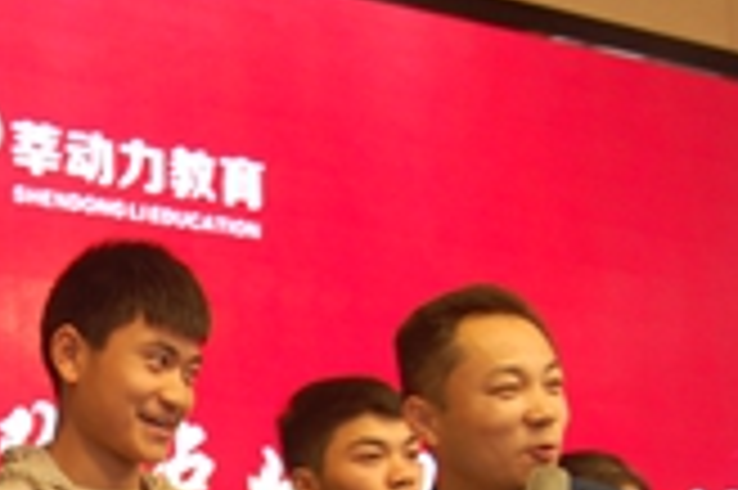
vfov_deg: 11.1
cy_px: 715
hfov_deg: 16.6
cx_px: -122
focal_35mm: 119
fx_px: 2437
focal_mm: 26
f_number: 4
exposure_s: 1/15
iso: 400
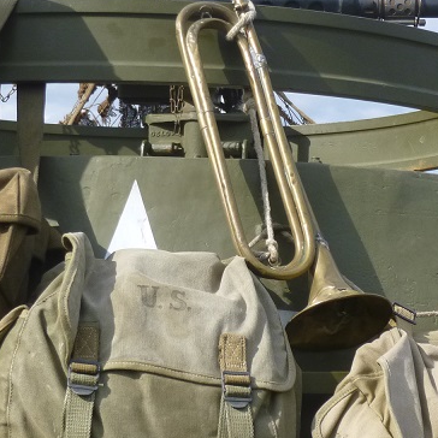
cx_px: 224
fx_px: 1603
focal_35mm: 112
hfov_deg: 15.6
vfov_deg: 15.6
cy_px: 220
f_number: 3.9
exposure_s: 1/400
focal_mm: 8
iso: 100
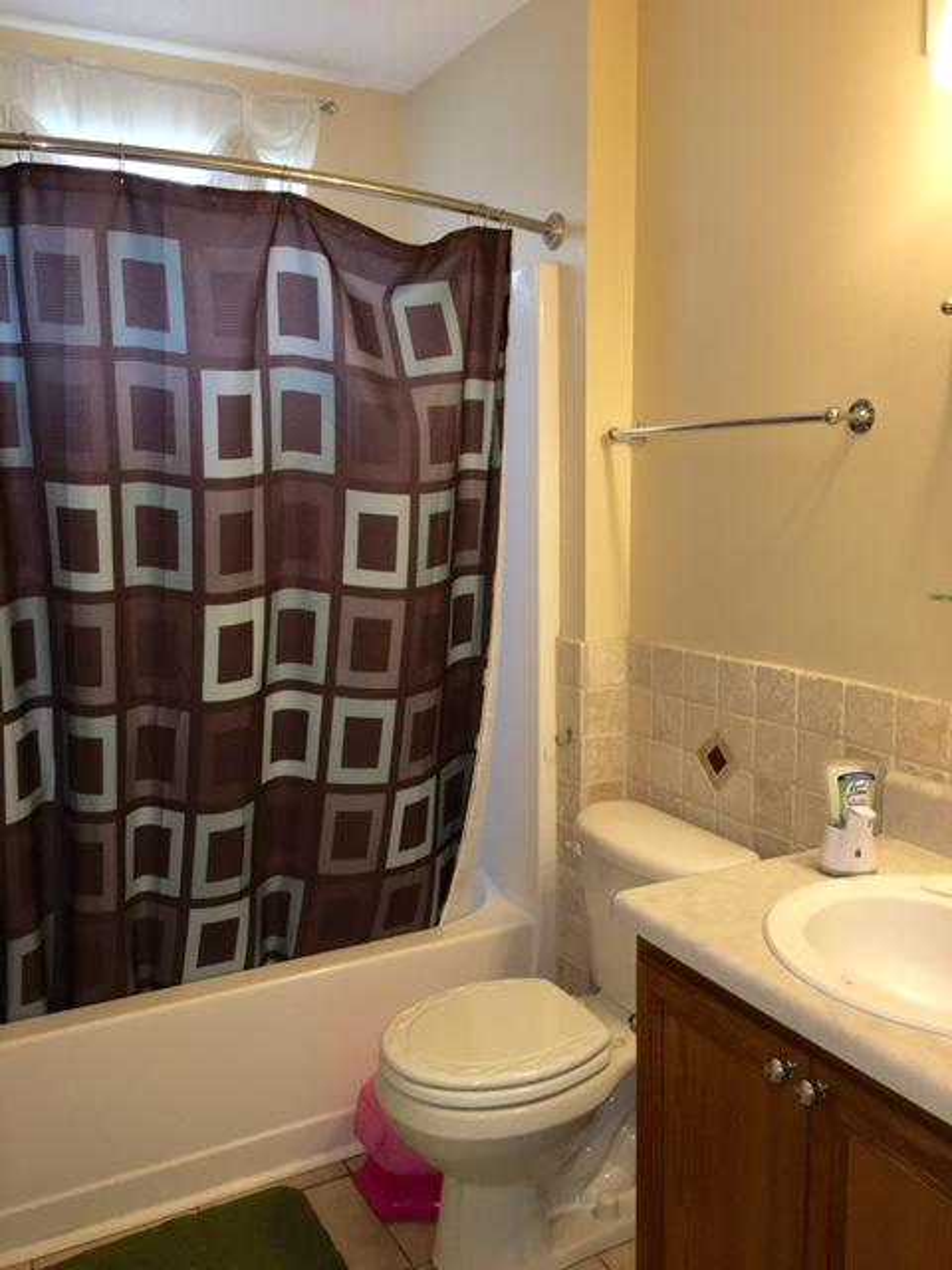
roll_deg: +1.4
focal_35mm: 29
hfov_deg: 48.2
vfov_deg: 61.7
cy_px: 635
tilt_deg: -7.1
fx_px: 1063
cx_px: 476
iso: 100
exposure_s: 1/33
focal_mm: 4.15
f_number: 2.2
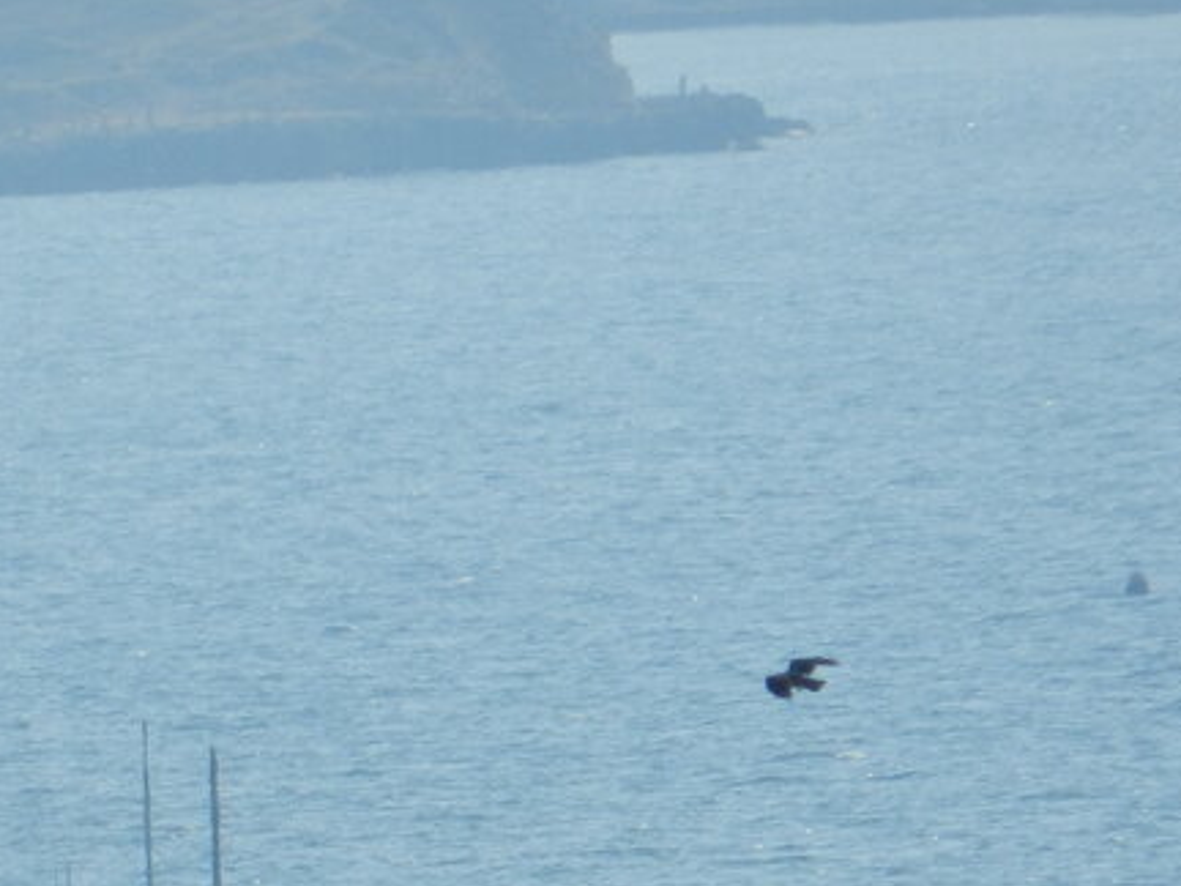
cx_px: -52
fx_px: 68337
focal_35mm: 2003
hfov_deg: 1.0
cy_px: 1021
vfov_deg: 0.7
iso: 160
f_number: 6.3
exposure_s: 1/1000
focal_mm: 144
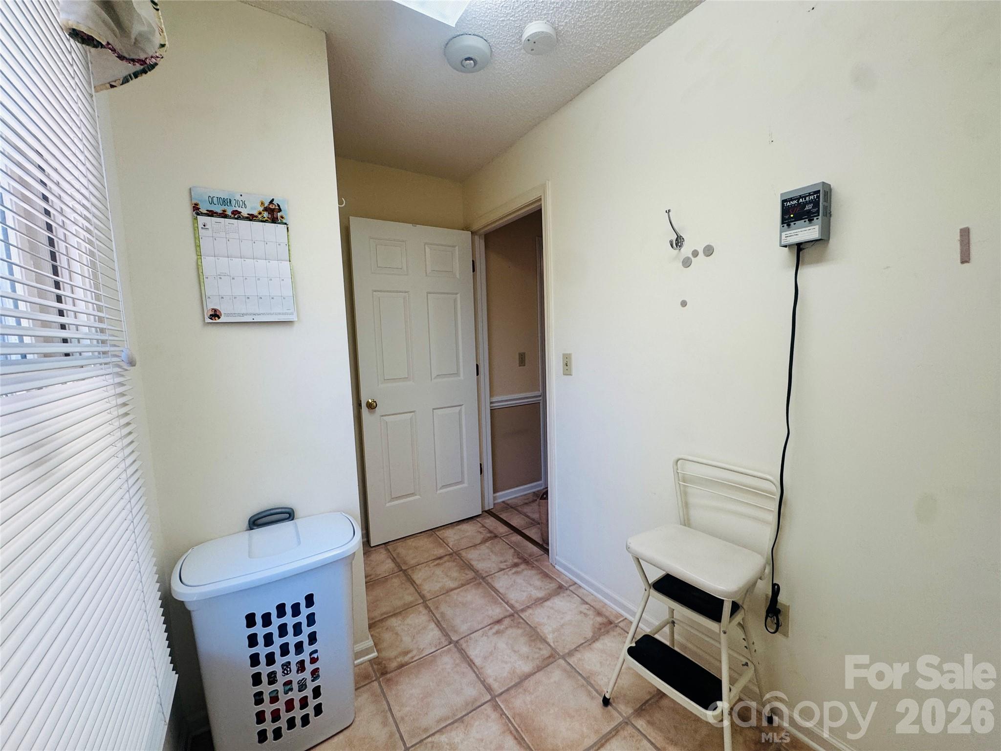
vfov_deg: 85.7
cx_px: 500
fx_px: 405
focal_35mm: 14
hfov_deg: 102.1
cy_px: 376
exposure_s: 1/120
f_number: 2.2
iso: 125
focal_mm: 2.22
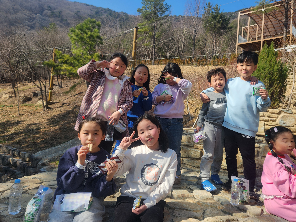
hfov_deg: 67.3
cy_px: 109
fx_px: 222
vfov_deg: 53.1
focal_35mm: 26
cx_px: 151
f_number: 1.8
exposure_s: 1/1212
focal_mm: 5.4
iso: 20
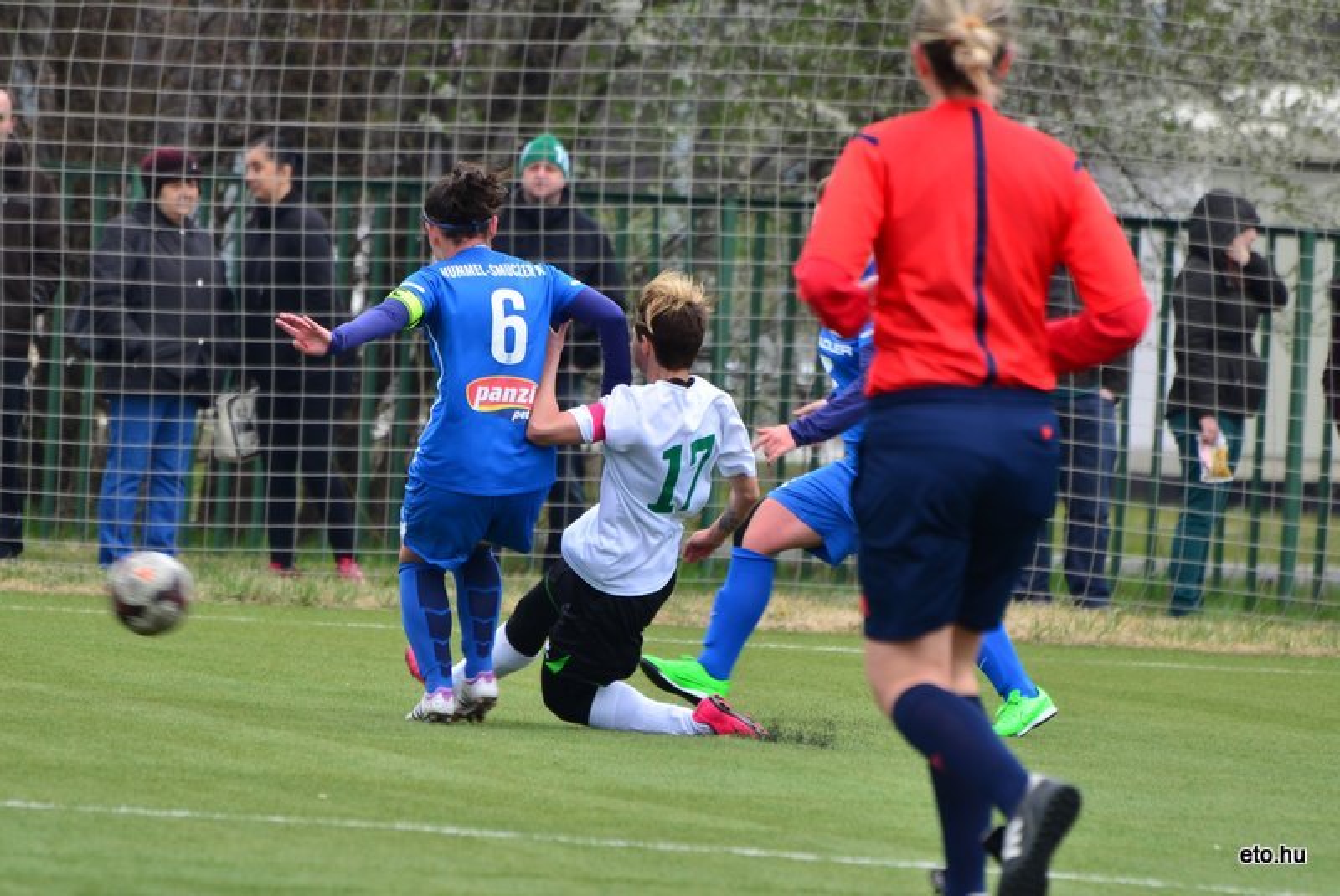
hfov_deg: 4.6
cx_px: 670
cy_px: 448
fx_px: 16765
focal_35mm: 450
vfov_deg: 3.1
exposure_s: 1/400
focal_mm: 300
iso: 200
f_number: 5.6
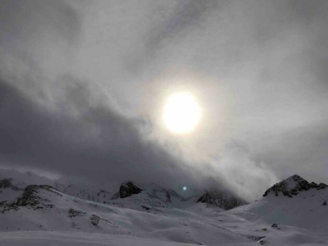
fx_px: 322
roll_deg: -4.4
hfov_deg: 53.9
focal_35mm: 34
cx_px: 179
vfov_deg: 41.6
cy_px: 146
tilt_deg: +15.1
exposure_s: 1/12048
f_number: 1.8
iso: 25
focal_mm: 4
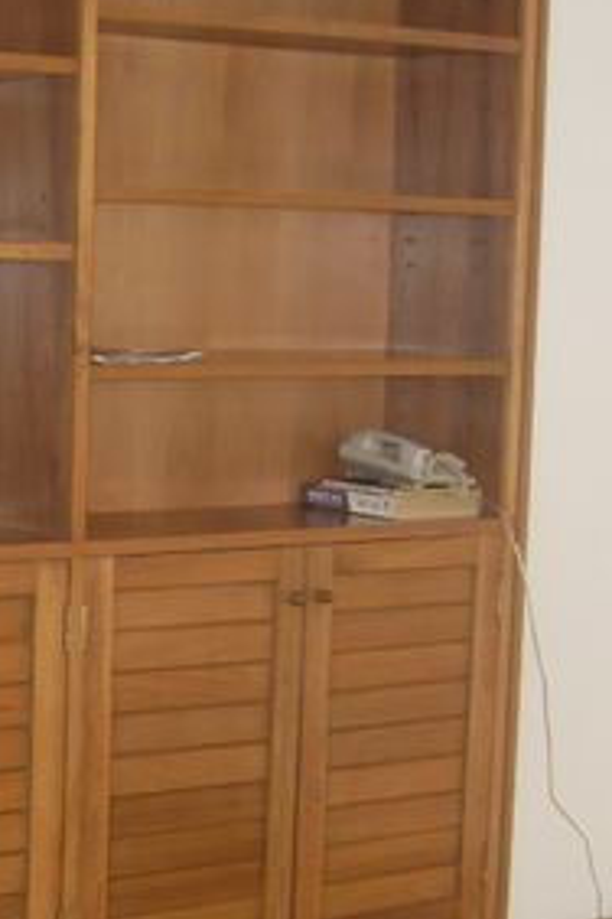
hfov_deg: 14.9
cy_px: 639
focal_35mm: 91
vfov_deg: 22.3
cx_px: 90
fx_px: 2320
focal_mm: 6.3
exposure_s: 1/45
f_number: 2.8
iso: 160
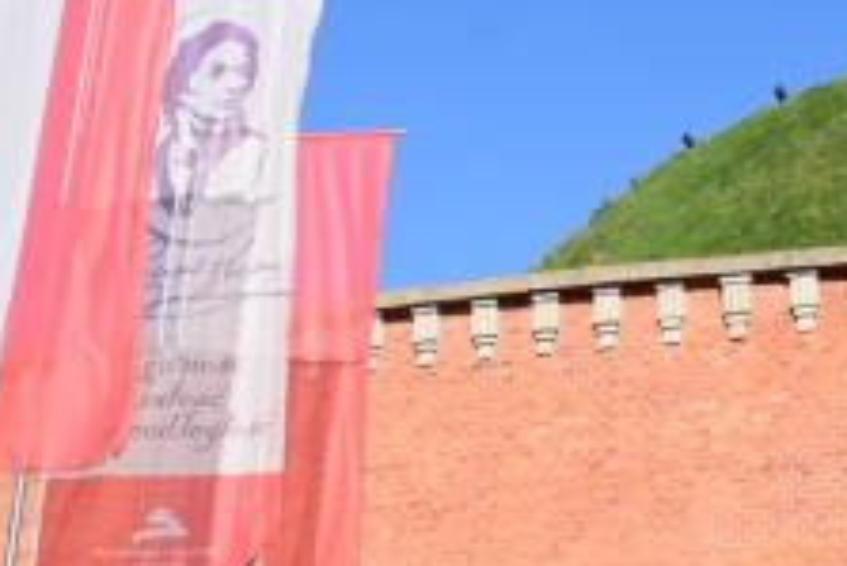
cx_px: 566
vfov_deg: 14.6
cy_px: 234
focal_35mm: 94
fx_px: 2213
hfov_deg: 21.6
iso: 200
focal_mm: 28
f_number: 10
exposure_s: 1/400
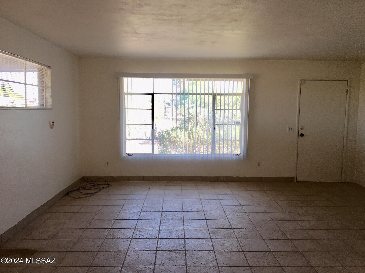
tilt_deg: -5.4
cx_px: 182
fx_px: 306
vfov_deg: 48.2
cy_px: 136
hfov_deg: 61.7
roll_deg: -0.9
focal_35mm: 29
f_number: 2.2
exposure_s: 1/120
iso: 25
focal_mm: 4.15
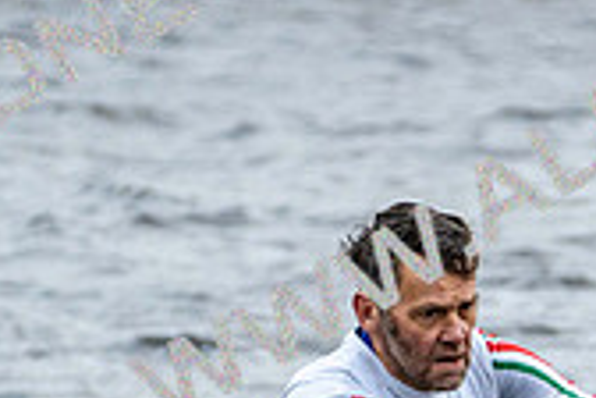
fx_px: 11439
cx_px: 568
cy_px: 428
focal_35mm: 691
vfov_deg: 2.0
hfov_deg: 3.0
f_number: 5.6
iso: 4000
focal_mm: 200
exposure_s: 1/1600
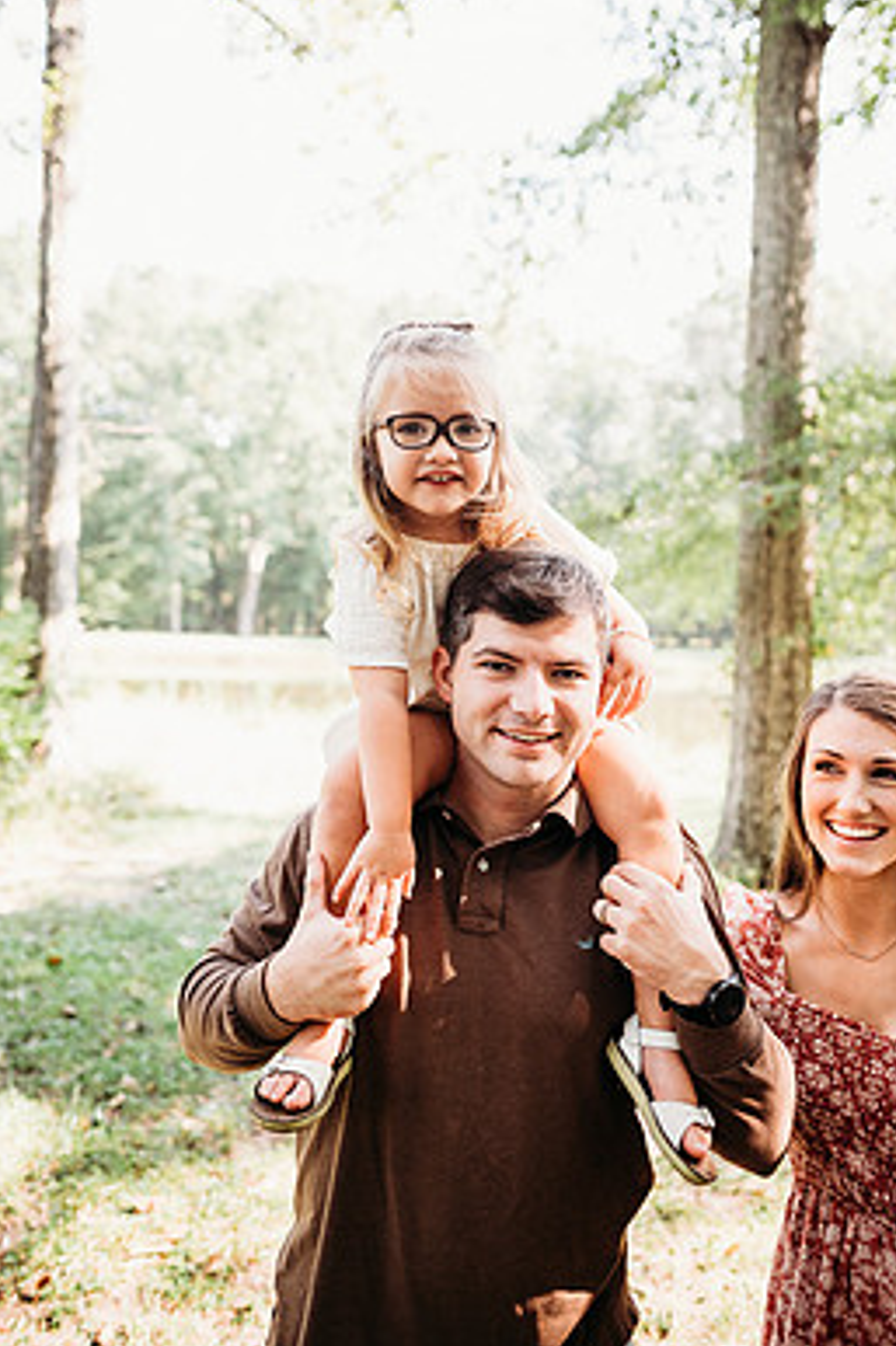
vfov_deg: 65.3
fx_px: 1046
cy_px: 600
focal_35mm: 28
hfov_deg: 46.3
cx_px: 481
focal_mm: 24
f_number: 2.2
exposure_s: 1/250
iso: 200
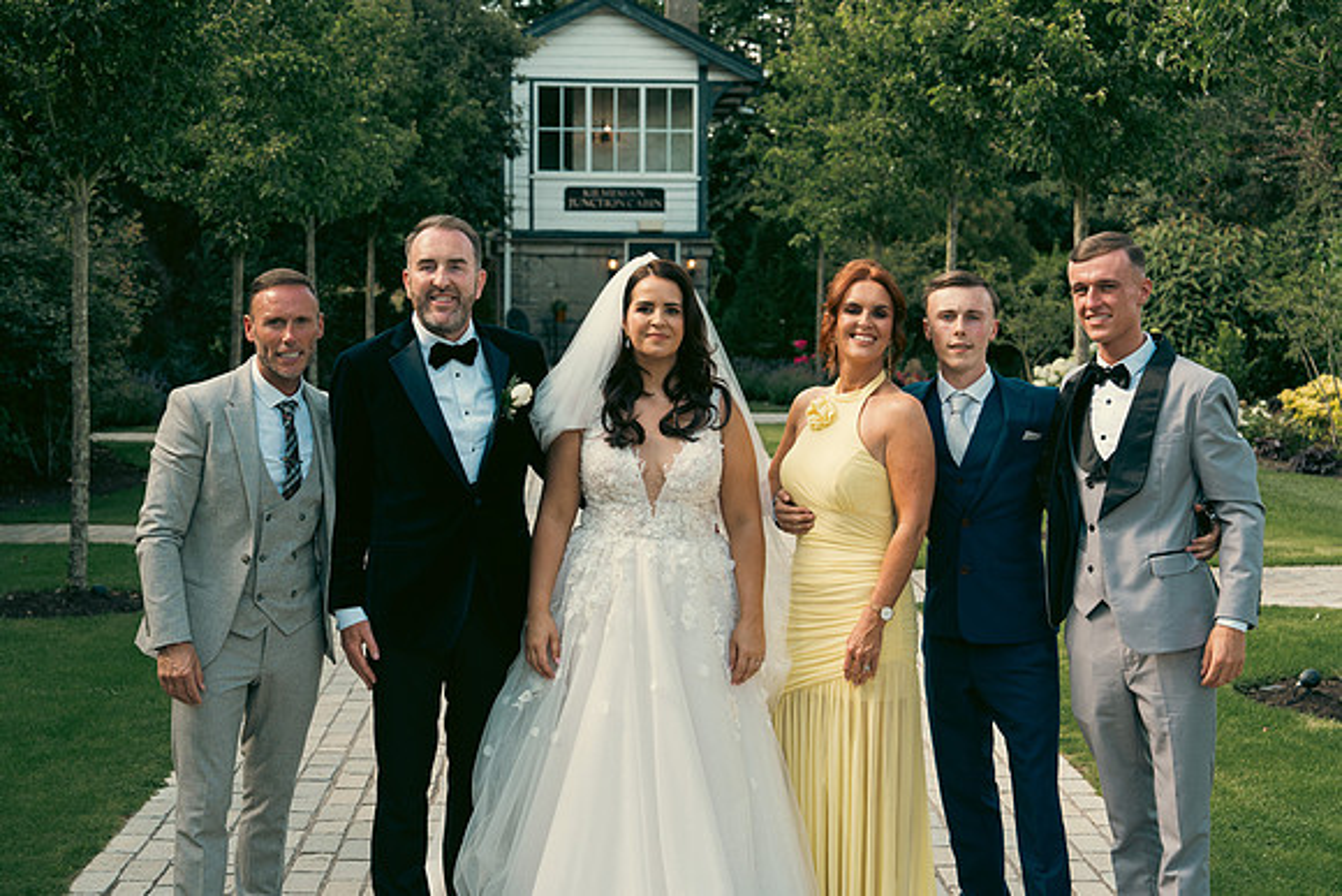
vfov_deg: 23.4
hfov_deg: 34.5
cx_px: 671
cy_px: 448
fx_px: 2163
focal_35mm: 58
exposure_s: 1/500
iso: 400
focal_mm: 58
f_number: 5
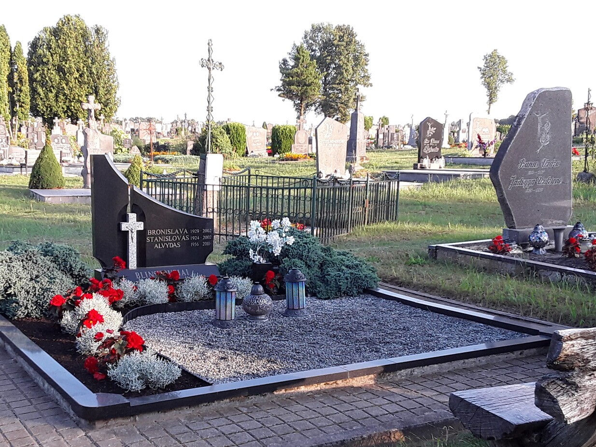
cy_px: 279
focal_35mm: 35
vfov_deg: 40.4
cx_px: 286
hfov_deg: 52.6
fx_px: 603
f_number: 1.9
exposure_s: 1/226
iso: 40
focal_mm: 2.91
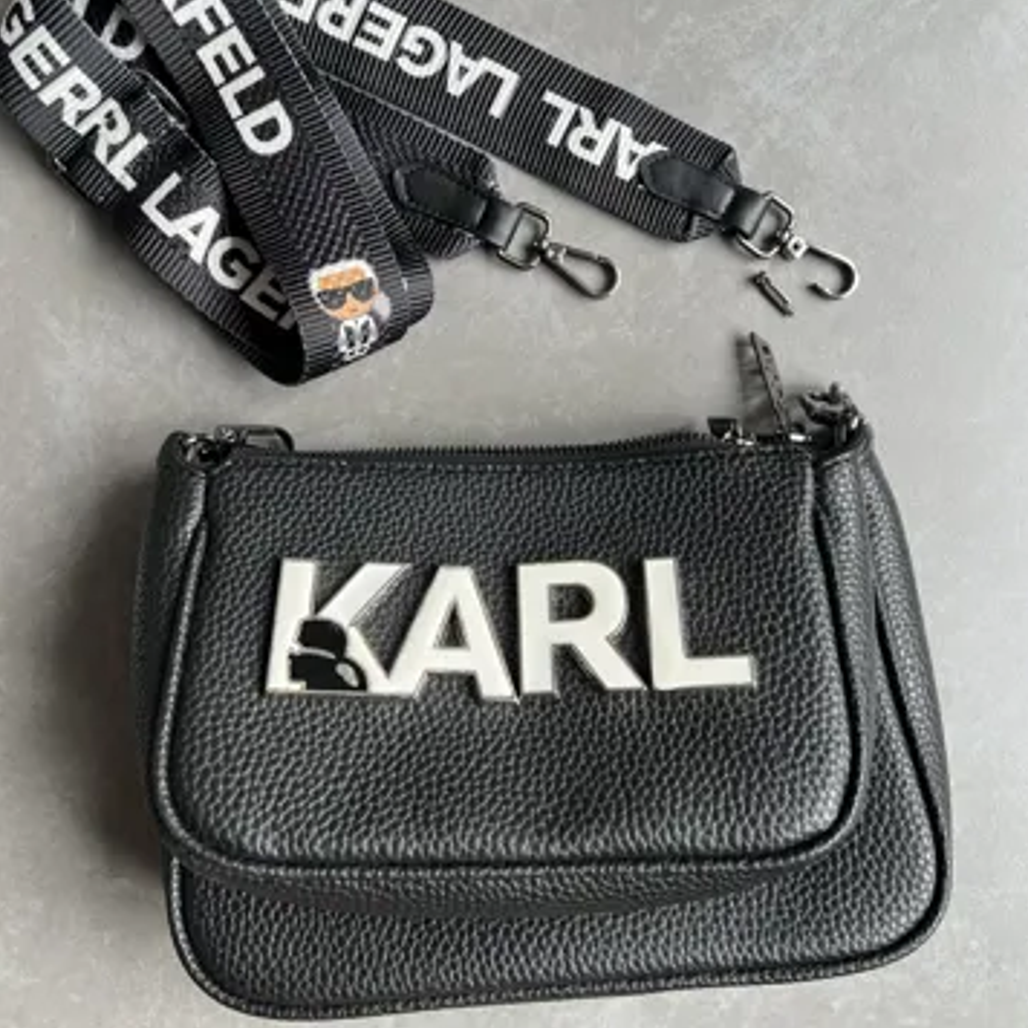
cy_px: 427
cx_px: 517
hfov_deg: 52.5
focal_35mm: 31
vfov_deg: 52.3
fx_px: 1042
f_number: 1.5
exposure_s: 1/121
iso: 64
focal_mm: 5.7
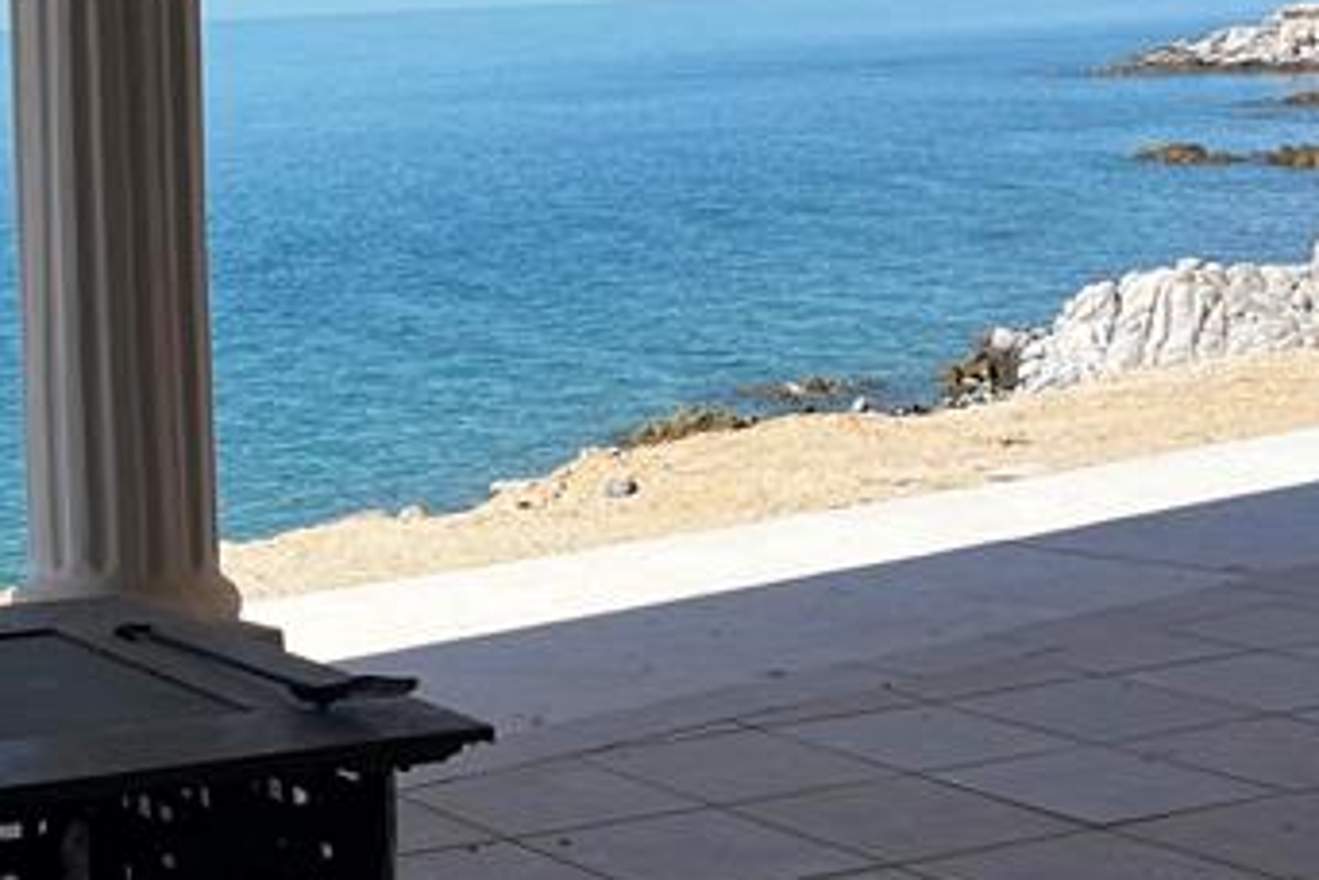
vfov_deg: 16.8
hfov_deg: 23.0
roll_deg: +2.3
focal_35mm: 81
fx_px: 2968
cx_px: -251
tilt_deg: -6.6
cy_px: 374
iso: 50
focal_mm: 5.7
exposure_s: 1/5319
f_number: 1.5
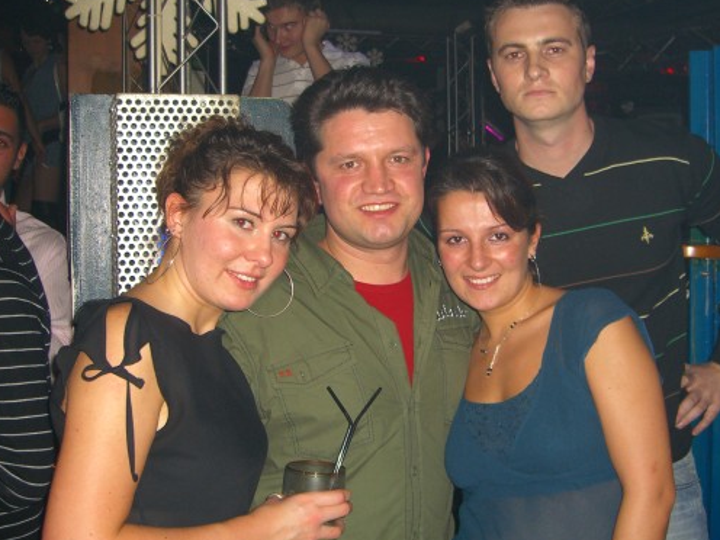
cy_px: 238
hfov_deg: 41.2
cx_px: 393
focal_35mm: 46
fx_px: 957
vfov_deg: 31.5
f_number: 2.8
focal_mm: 7.9
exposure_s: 1/60
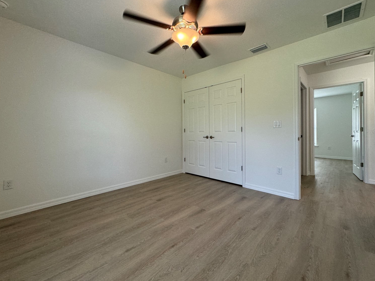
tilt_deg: -1.2
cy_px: 132
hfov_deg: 98.2
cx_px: 189
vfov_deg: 81.7
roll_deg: -0.6
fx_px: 163
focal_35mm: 15
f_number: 2.2
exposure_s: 1/120
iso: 125
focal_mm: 2.22
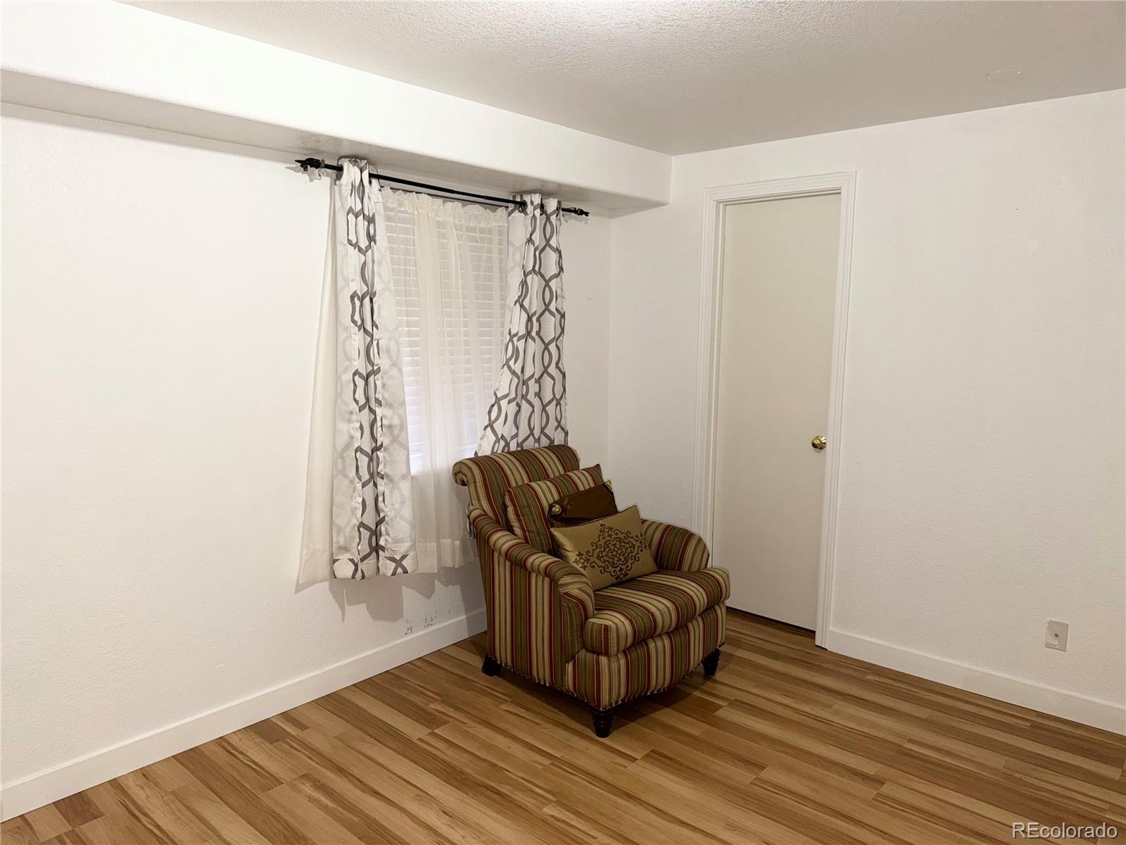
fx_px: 781
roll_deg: +0.2
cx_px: 563
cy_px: 422
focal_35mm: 24
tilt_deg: -9.3
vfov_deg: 56.8
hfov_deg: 71.6
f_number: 1.78
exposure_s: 1/29
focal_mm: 6.76
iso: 64
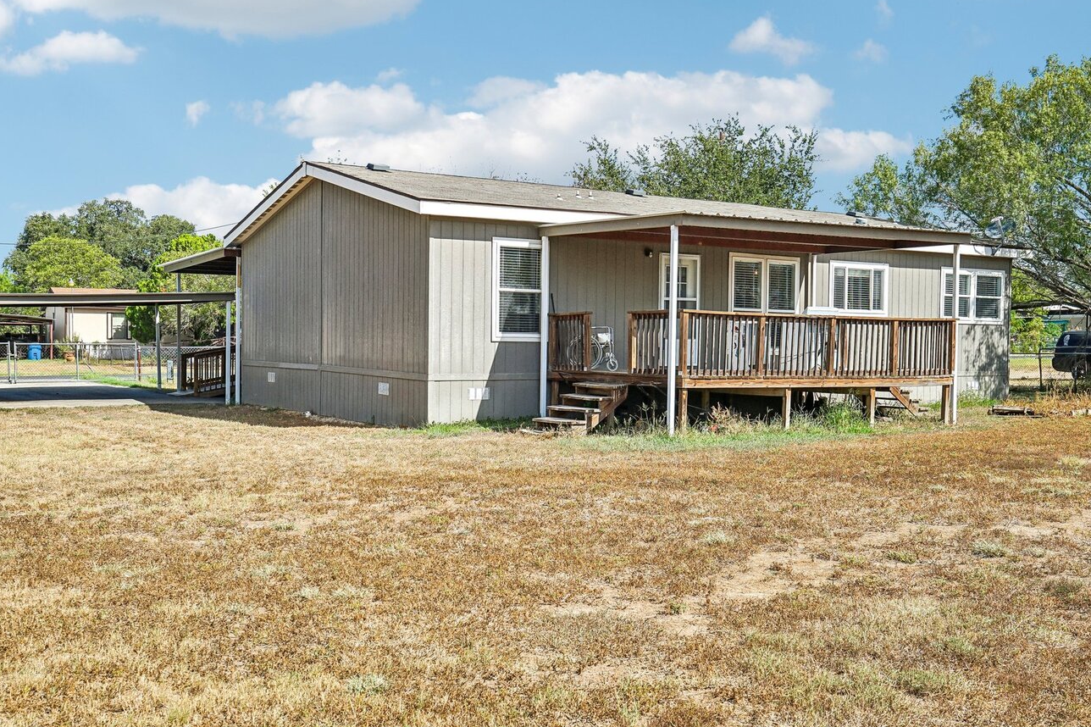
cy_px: 369
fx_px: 1182
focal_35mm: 39
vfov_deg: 34.2
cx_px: 571
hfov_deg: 49.5
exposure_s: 1/250
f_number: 8
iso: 200
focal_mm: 31
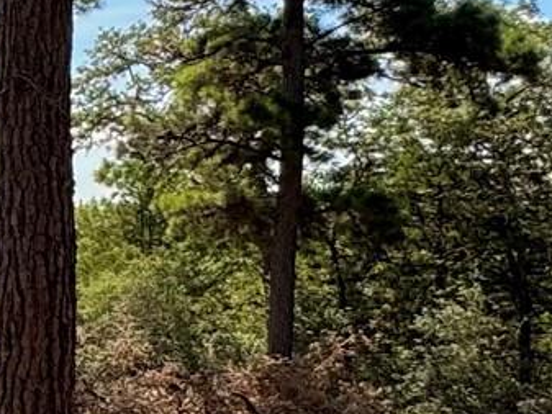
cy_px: 353
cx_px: -570
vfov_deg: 17.2
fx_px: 1356
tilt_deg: -3.8
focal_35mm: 85
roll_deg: +0.1
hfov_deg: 16.8
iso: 40
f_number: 2.2
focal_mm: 2.22
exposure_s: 1/565
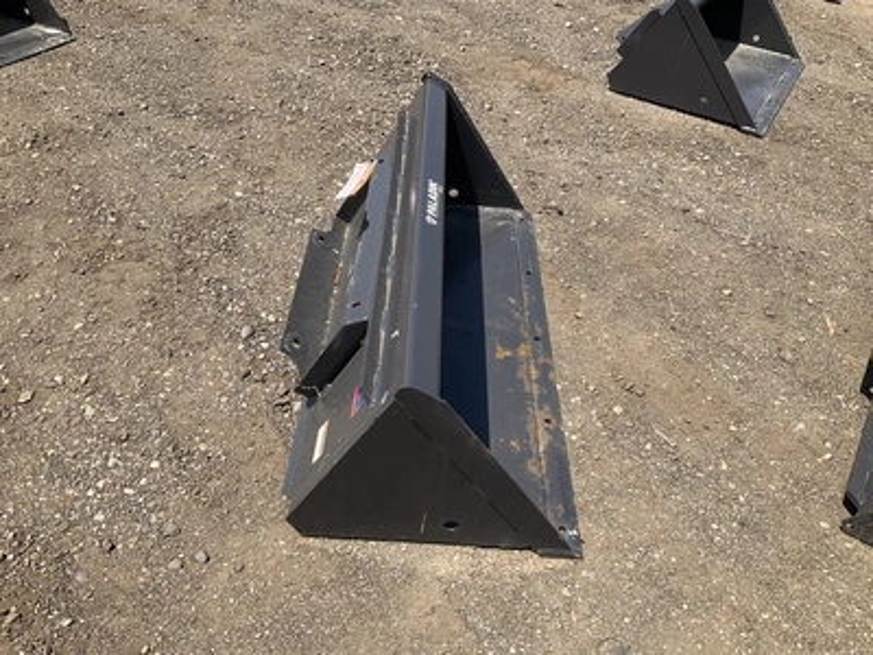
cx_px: 436
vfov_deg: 48.2
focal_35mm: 29
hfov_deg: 61.7
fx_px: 731
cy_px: 328
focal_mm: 3
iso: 25
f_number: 1.8
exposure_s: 1/1577
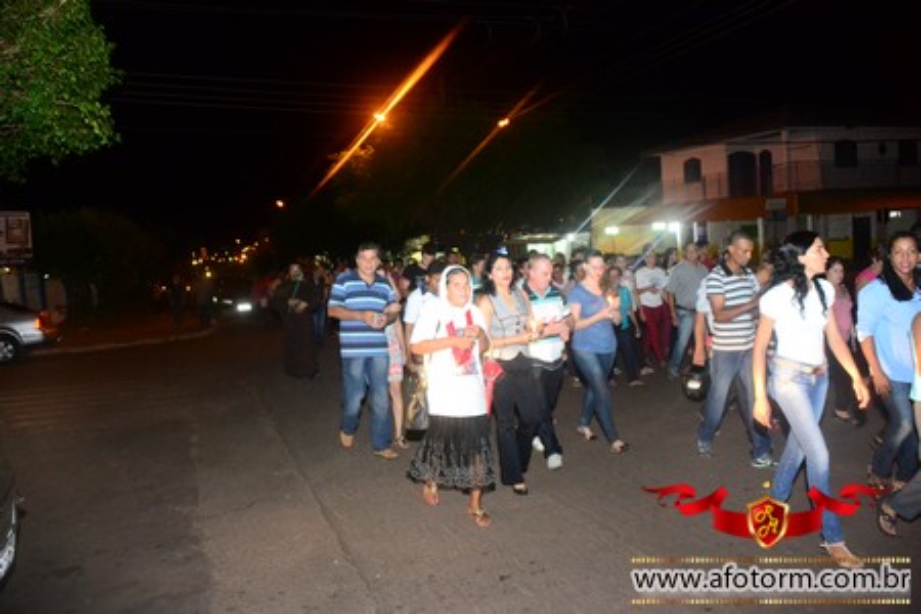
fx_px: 767
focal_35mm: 30
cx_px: 460
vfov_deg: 43.6
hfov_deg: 61.9
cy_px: 307
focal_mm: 20
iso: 3200
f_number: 3.5
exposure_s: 1/60
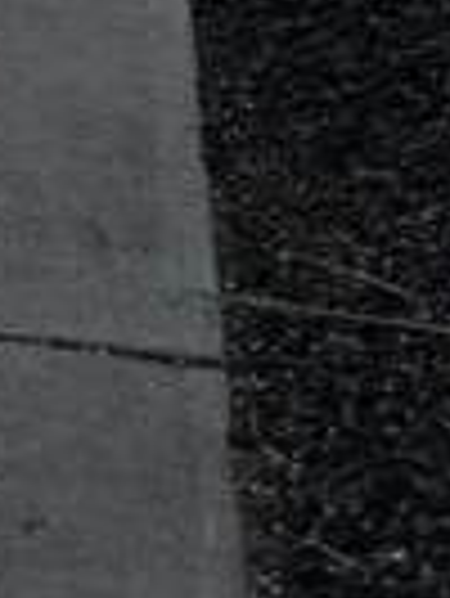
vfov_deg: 10.2
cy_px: -760
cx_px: -824
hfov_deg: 7.7
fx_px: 2994
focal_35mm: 173
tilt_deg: -7.9
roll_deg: +1.7
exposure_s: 1/2525
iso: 80
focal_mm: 6.86
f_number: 1.78
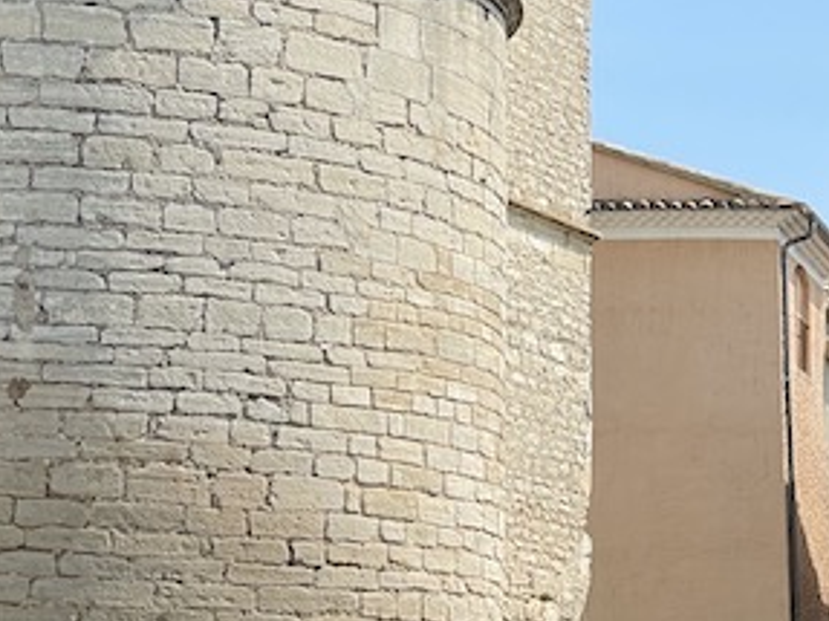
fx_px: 3471
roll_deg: +2.0
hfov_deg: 13.3
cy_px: 708
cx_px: 962
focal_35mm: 145
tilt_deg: +1.9
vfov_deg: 10.1
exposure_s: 1/999
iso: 25
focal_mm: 6
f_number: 2
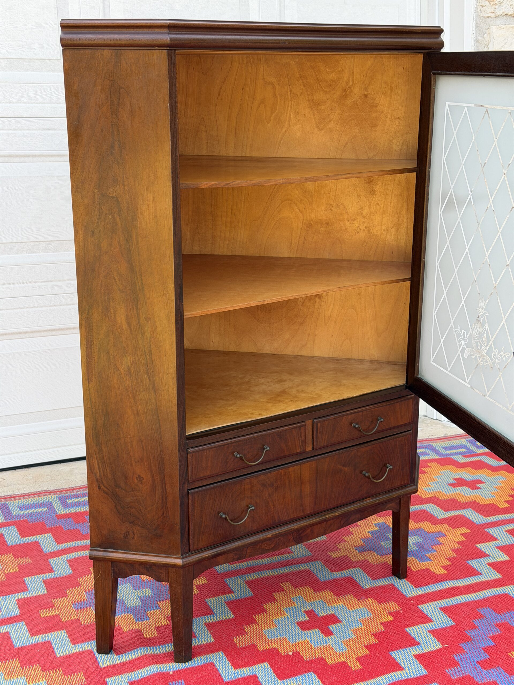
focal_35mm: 48
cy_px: 342
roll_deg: +0.8
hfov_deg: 30.3
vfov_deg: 39.7
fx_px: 950
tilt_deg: -11.1
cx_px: 257
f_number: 1.78
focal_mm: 6.76
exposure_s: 1/266
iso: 80
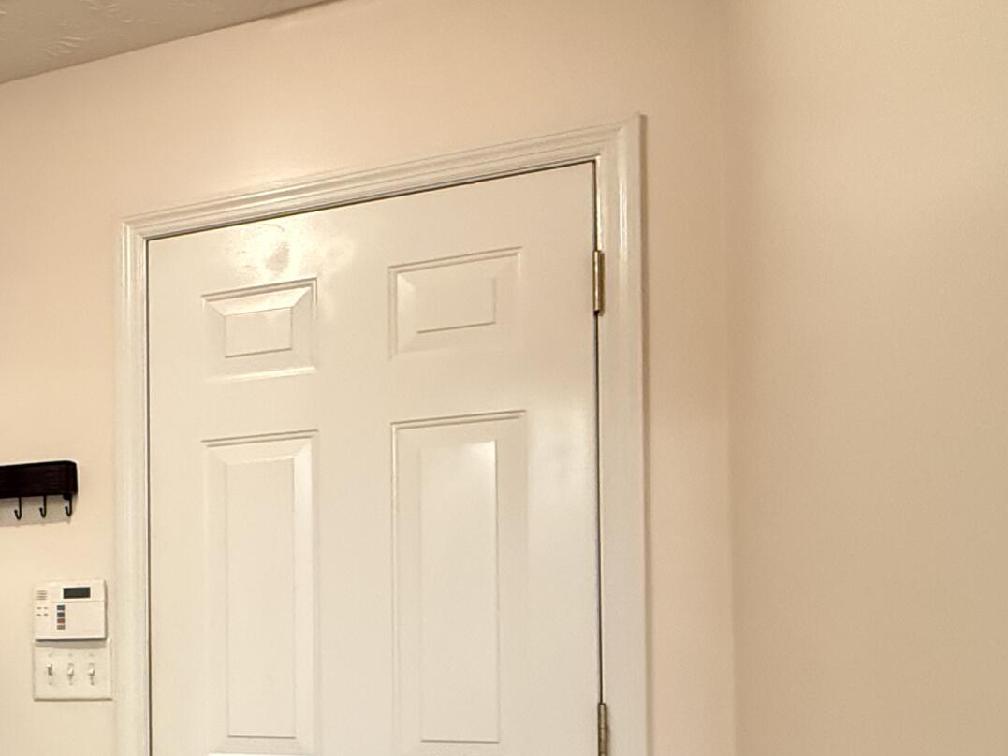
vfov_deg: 35.0
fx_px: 1136
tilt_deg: +1.0
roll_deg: -0.2
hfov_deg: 40.8
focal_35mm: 39
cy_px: 659
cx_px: -34
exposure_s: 1/40
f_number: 2.2
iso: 1250
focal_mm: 2.22
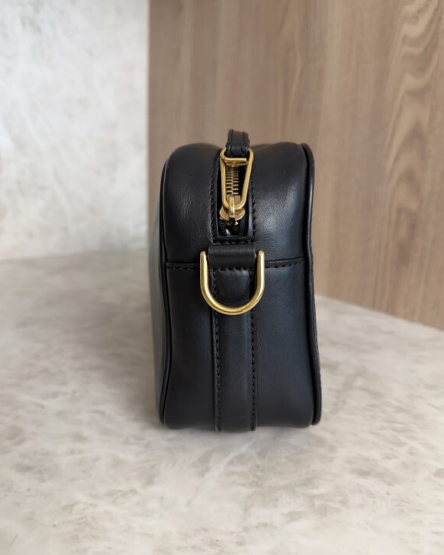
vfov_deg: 66.0
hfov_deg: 54.9
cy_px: 267
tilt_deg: -13.1
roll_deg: -2.6
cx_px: 222
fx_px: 427
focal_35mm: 26
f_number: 1.78
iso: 125
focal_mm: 6.76
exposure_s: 1/120
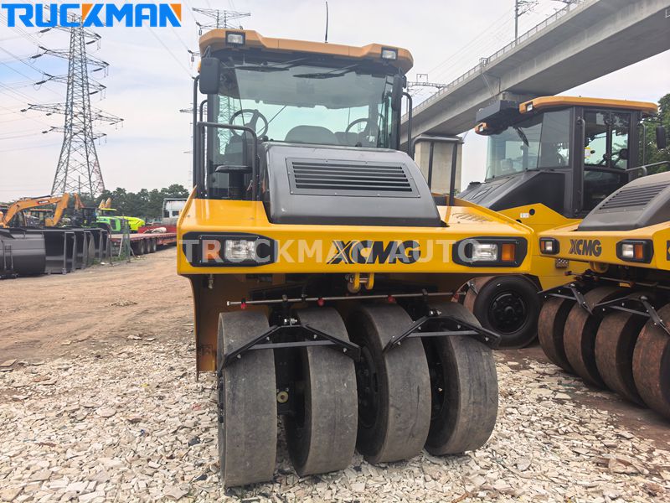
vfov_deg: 56.8
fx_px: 465
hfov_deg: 71.6
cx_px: 335
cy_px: 252
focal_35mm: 24
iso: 50
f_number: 2
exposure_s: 1/4348
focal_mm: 5.75
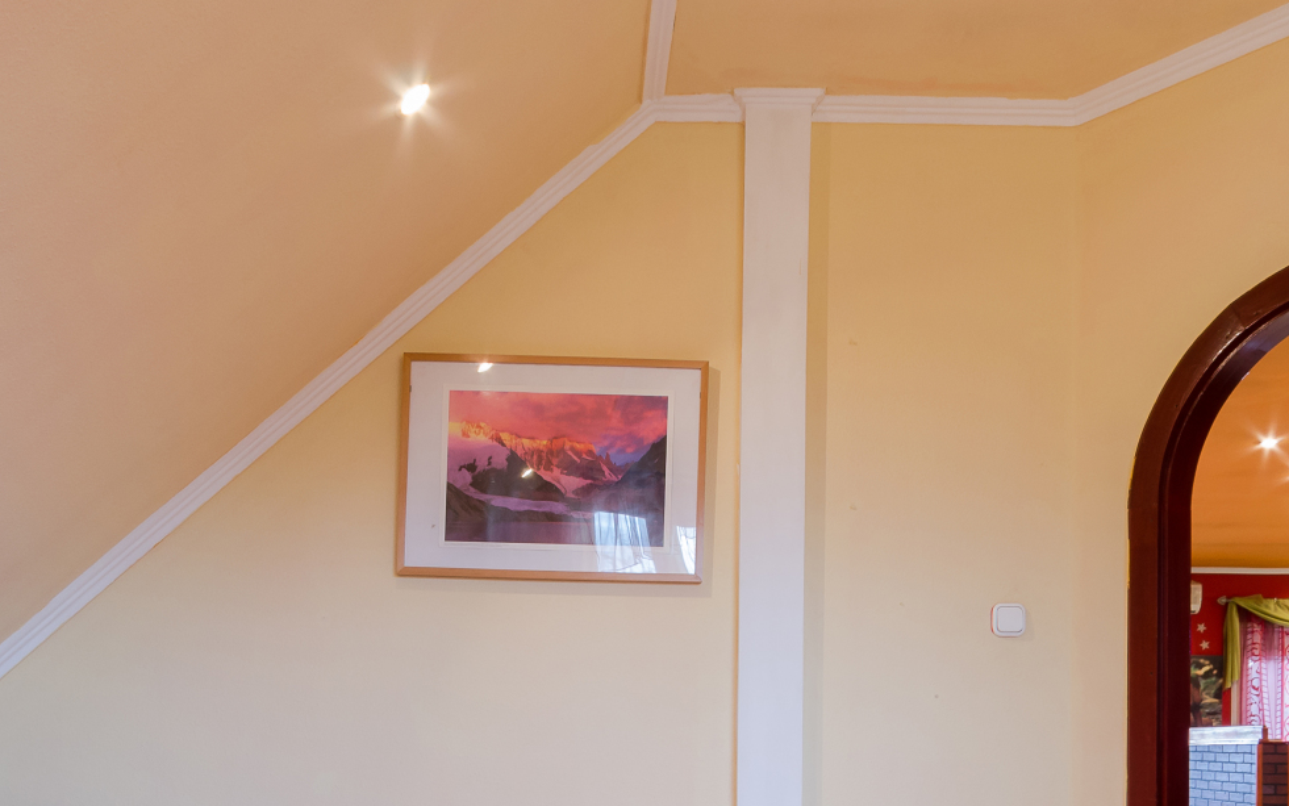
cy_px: 763
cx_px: 559
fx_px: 1232
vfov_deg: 33.8
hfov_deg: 55.1
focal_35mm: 35
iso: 200
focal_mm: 11
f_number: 11
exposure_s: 1.3
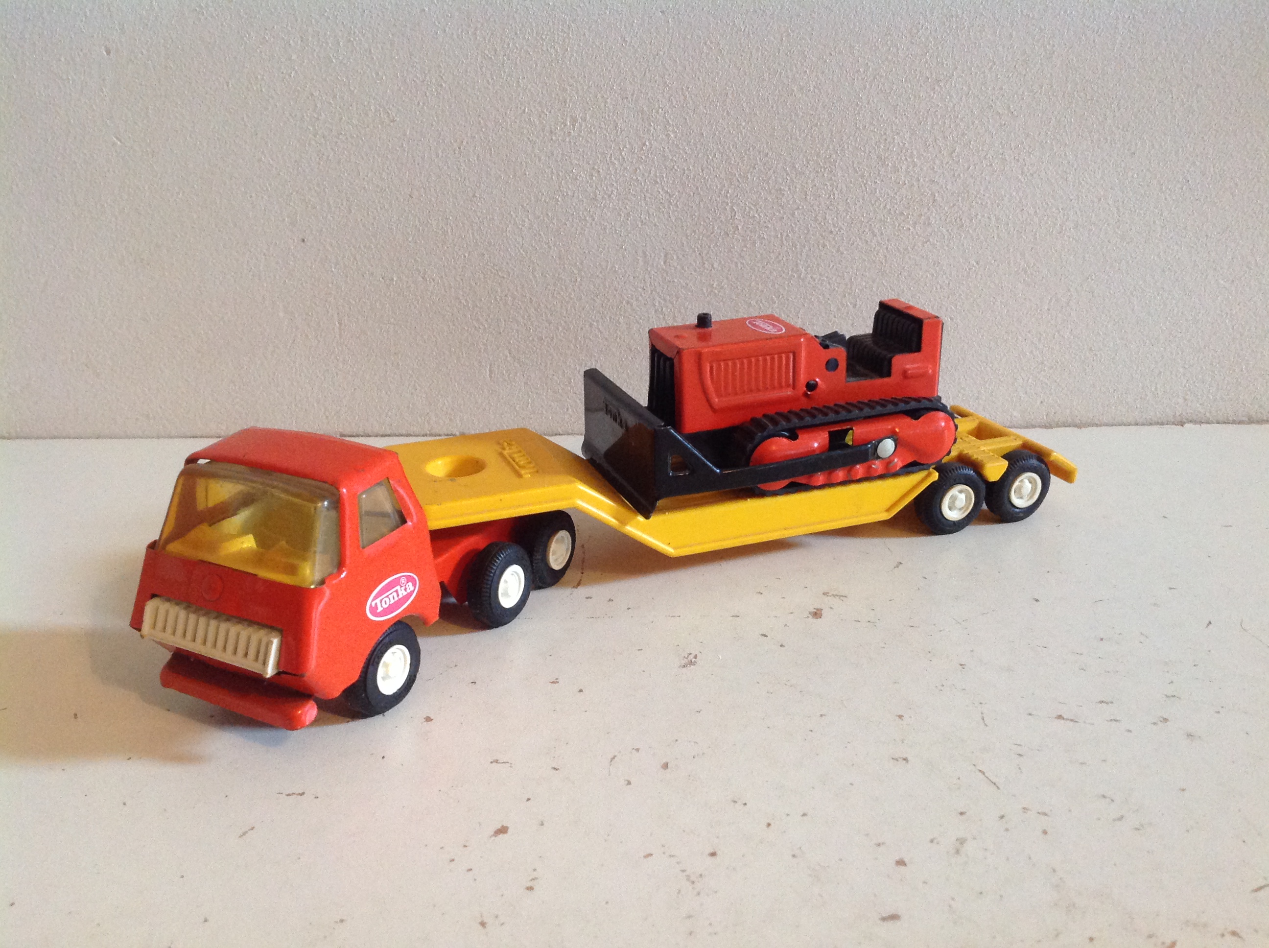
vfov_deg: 40.6
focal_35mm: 35
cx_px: 634
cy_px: 474
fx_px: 1281
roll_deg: +0.0
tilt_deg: -20.5
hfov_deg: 52.7
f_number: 2.4
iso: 250
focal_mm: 4.28
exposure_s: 1/15
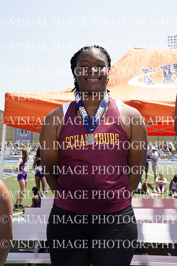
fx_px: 332
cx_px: 88
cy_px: 133
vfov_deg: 43.6
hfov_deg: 29.9
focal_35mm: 45
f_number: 8
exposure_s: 1/160
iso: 100
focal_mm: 45
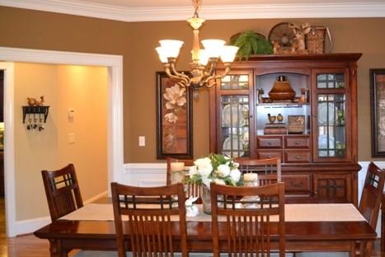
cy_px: 106
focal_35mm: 37
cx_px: 257
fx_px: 396
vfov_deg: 35.9
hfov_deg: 50.9
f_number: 3.5
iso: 2500
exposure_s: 1/60
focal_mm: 18
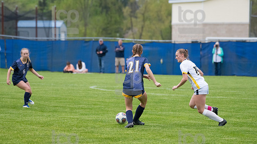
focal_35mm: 274
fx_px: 1866
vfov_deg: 4.4
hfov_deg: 7.9
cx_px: 129
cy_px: 83
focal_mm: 260
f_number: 5.6
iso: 4000
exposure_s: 1/1600
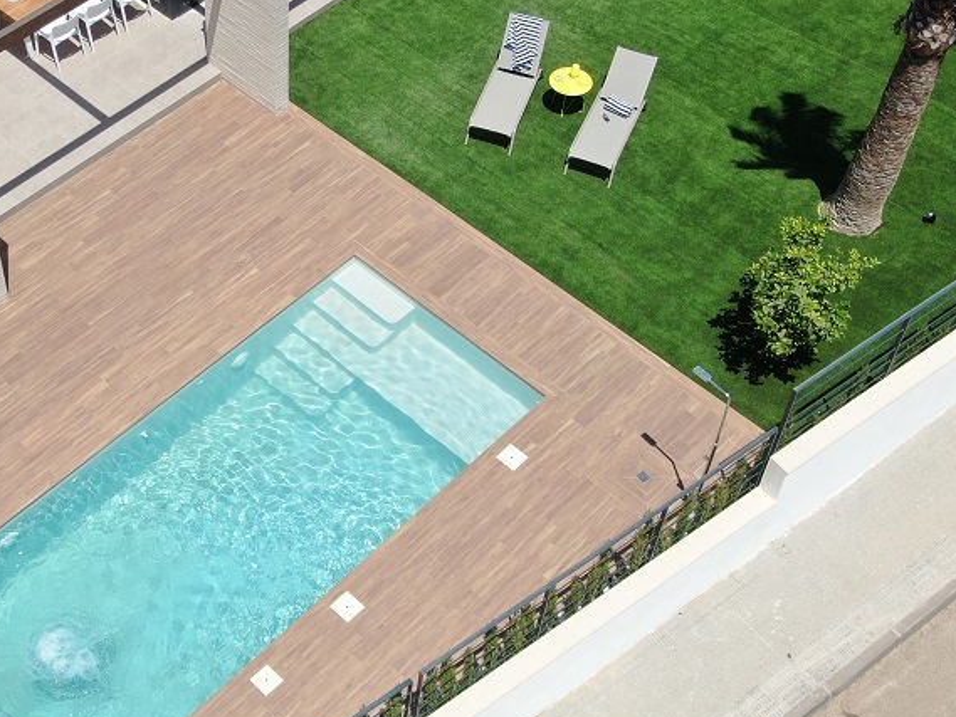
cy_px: 240
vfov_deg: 25.1
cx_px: 267
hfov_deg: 32.7
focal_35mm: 58
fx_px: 1602
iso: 100
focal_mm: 5.69
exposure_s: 1/1250
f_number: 3.2
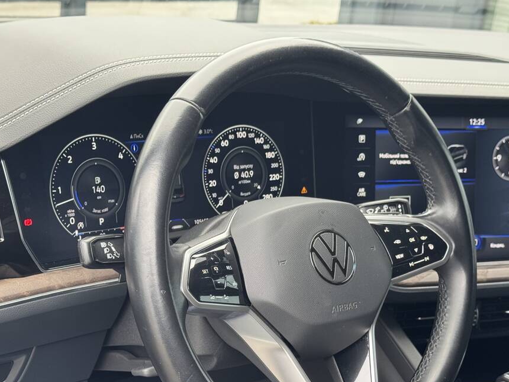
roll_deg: -6.9
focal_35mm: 67
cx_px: 270
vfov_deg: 21.8
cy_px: 265
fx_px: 985
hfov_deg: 29.0
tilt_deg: -22.0
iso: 100
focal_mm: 6.76
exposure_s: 1/106
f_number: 1.78
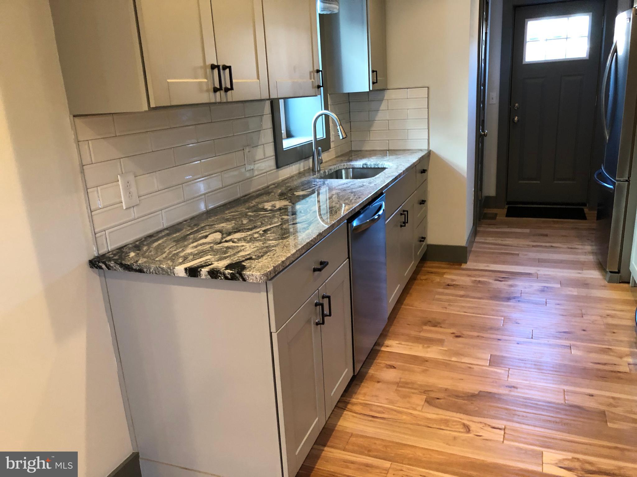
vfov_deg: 49.7
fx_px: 515
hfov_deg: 63.4
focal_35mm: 28
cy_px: 238
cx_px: 318
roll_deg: +3.7
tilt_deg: -15.7
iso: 64
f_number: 1.8
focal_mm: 3.99
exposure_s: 1/15
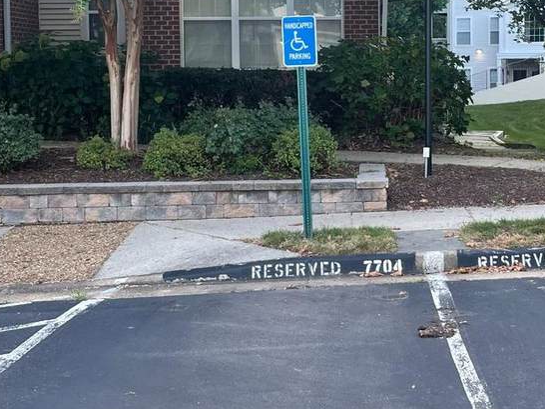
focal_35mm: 61
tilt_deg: -1.9
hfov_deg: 31.3
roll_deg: +1.1
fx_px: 960
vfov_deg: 23.9
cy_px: 130
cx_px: 390
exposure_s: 1/121
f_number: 1.6
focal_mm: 4.2
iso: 64
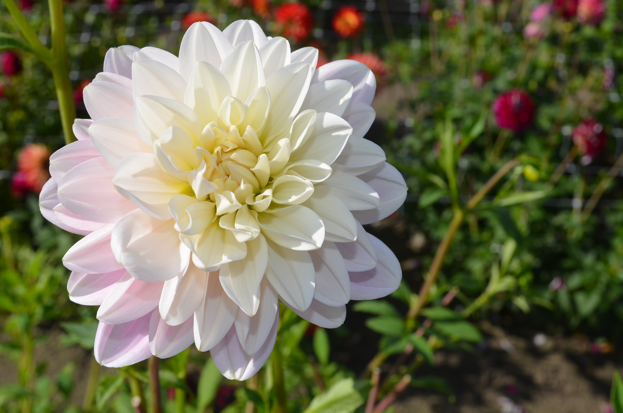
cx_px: 312
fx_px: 829
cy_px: 206
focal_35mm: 48
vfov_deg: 28.0
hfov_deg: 41.2
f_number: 11
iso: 100
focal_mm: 32
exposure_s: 1/200
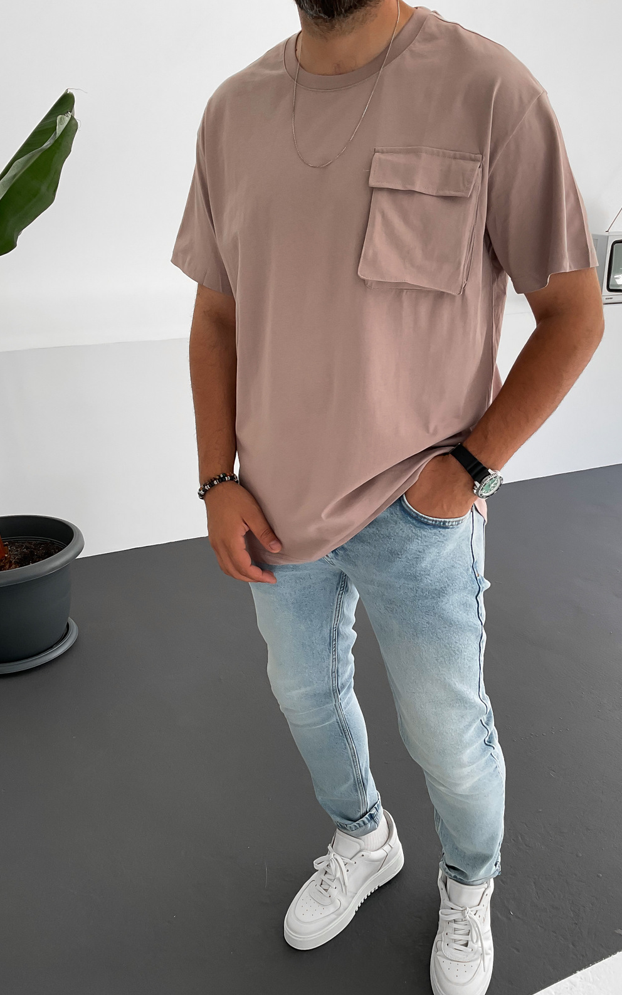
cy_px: 497
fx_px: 841
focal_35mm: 31
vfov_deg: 61.2
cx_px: 352
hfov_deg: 40.5
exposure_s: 1/120
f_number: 1.8
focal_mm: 3
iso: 25
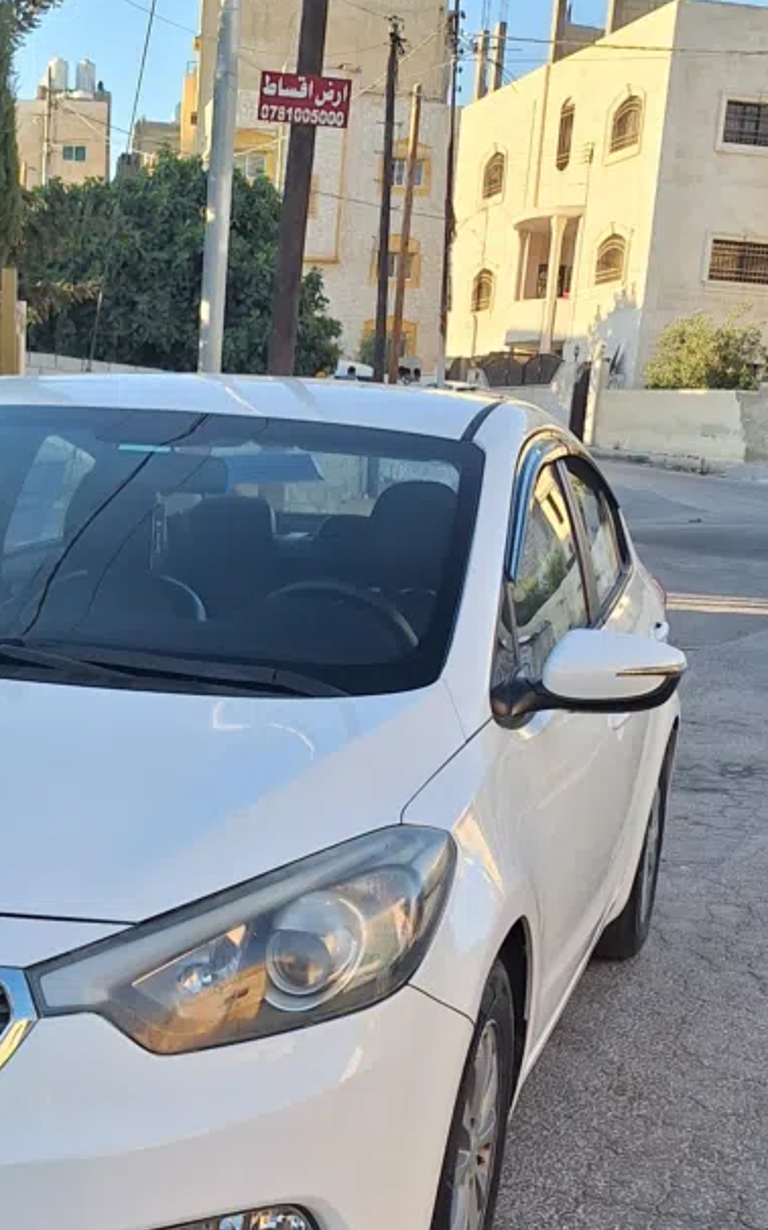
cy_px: 1115
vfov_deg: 34.7
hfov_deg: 23.4
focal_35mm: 55
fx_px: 1842
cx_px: 209
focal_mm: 5.54
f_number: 1.8
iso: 40
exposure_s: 1/658
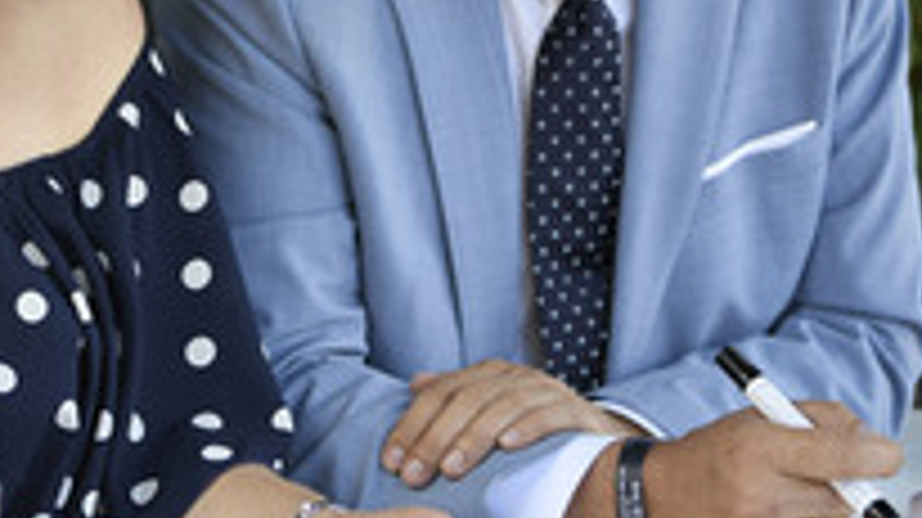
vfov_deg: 8.4
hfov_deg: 14.9
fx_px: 3494
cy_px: -23
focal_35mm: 143
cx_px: 92
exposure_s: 1/800
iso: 640
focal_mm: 62
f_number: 3.5
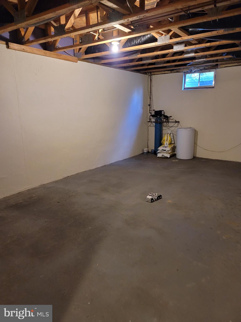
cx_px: 120
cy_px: 161
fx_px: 232
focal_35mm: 25
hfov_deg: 54.9
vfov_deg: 69.4
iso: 640
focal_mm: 7
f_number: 1.8
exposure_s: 1/39
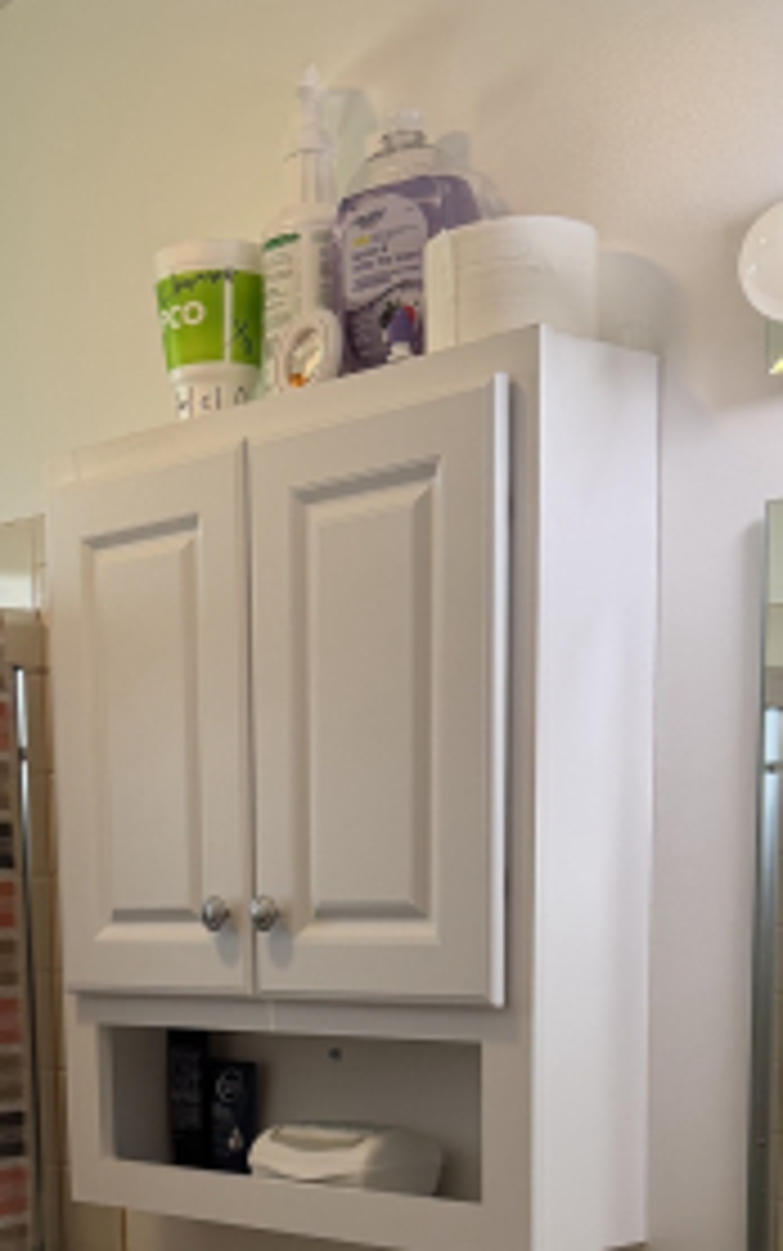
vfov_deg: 31.3
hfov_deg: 21.0
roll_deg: +2.8
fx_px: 2081
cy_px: 1213
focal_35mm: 61
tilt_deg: -8.7
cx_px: 148
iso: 200
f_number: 1.78
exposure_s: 1/120
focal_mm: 6.76
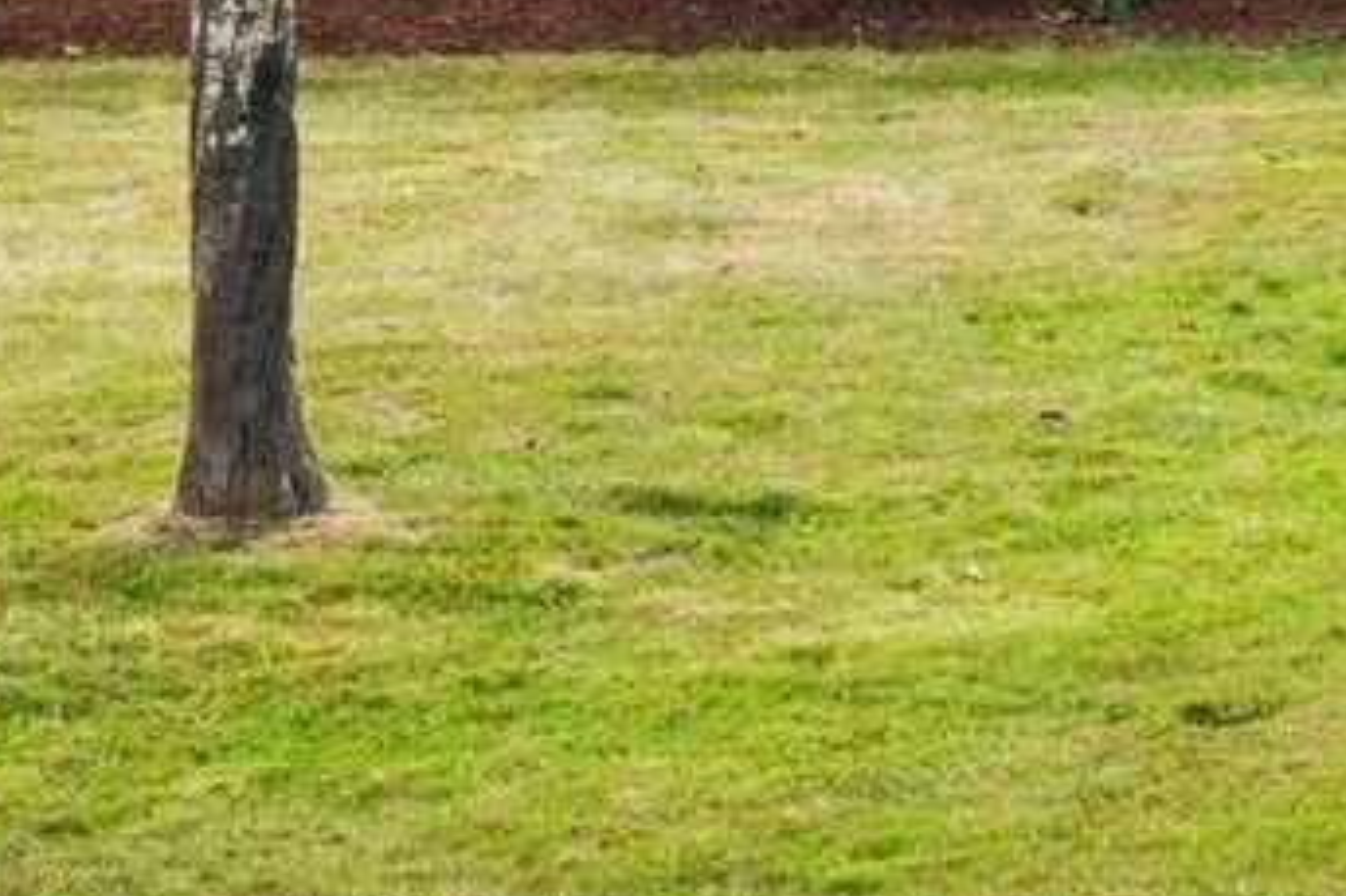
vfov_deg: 8.5
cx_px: 2201
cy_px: -526
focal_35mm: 158
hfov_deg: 12.2
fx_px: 5904
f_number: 8
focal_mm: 32
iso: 400
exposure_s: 1/400
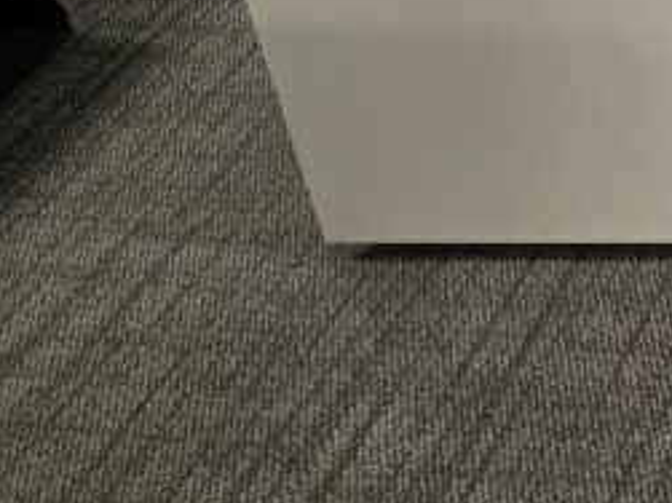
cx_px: 1341
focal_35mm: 94
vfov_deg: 14.5
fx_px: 1824
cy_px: -278
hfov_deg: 16.2
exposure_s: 1/100
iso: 160
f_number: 1.7
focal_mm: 6.3
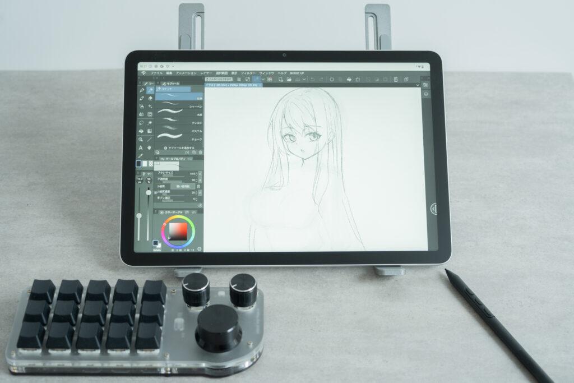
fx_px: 932
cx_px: 287
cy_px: 192
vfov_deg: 23.2
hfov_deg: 34.2
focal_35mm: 58
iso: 400
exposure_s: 1/13
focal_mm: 57
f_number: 6.3
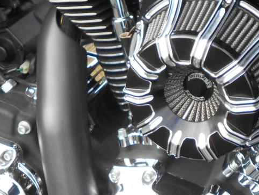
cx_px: 86
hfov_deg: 18.0
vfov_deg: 13.6
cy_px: 129
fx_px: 816
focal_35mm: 109
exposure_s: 1/250
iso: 180
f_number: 4.2
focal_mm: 7.7
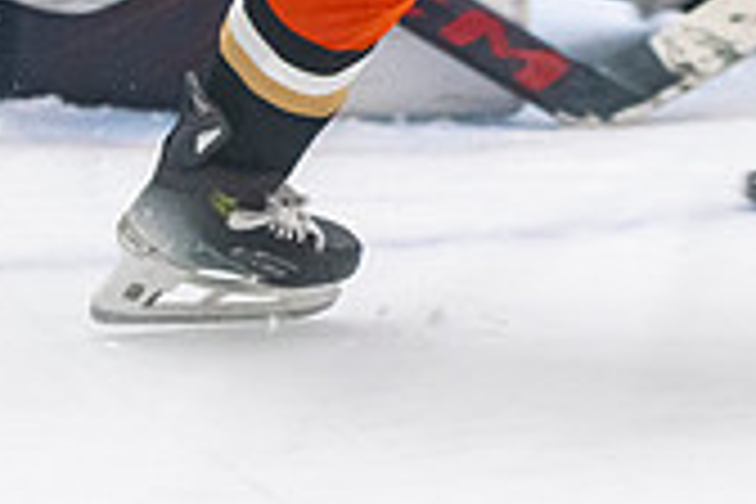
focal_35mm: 481
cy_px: -295
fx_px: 10100
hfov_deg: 4.3
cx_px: 771
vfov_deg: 2.9
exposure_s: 1/640
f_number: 3.2
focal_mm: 90
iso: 2500
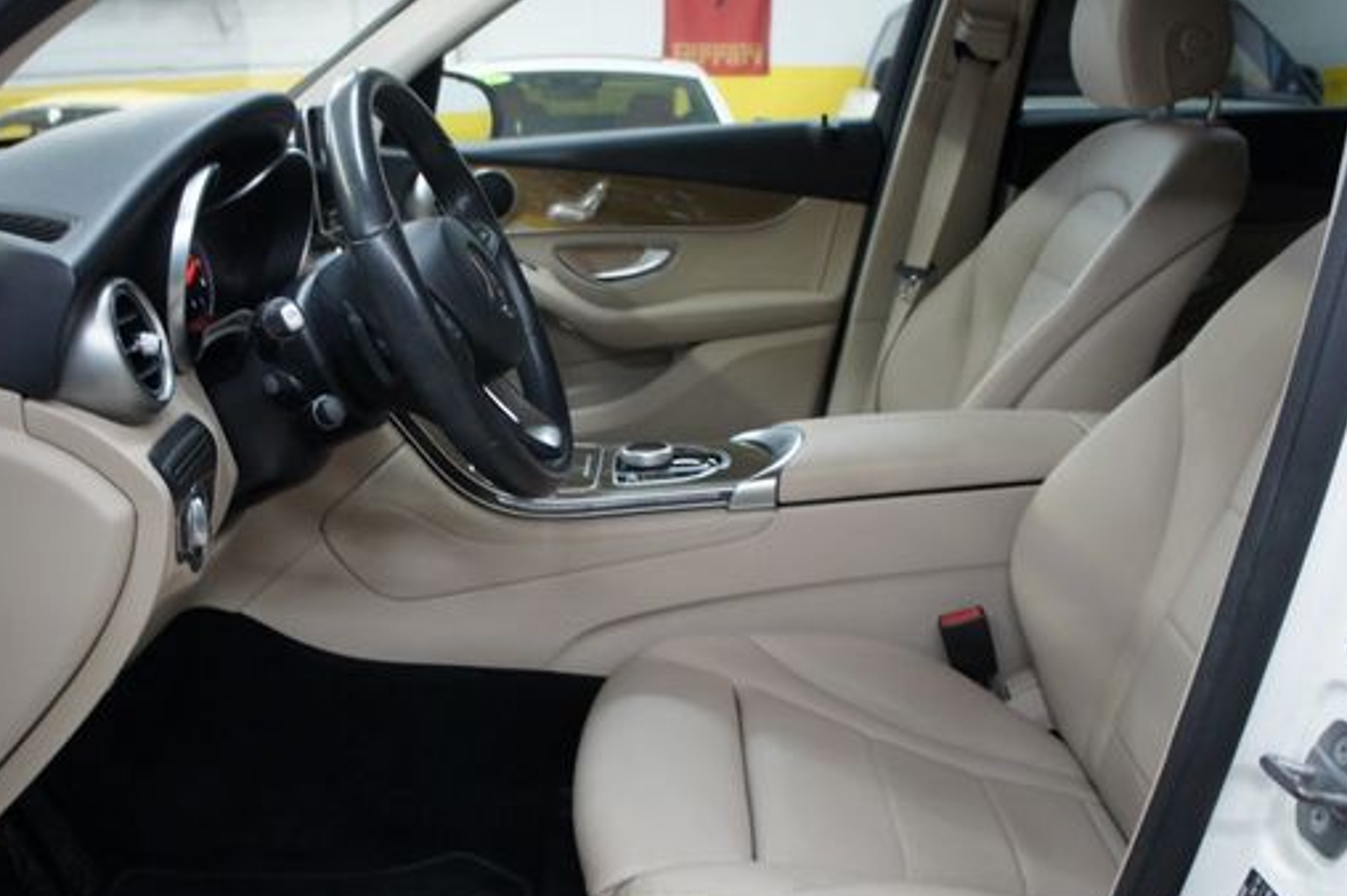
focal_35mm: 34
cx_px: 559
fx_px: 1271
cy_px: 480
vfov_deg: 38.8
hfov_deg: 55.5
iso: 500
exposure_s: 1/30
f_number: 3.5
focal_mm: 18
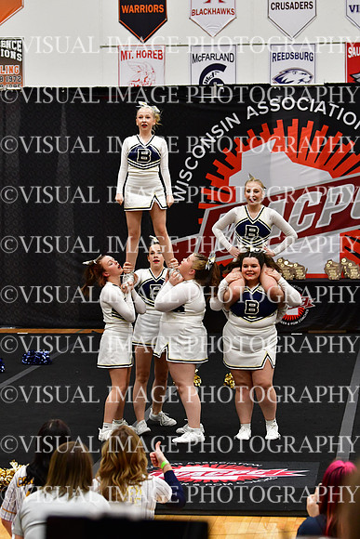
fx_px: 1799
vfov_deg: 17.1
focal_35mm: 120
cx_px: 180
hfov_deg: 11.4
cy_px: 270
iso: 4000
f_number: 4
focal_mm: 80
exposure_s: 1/500
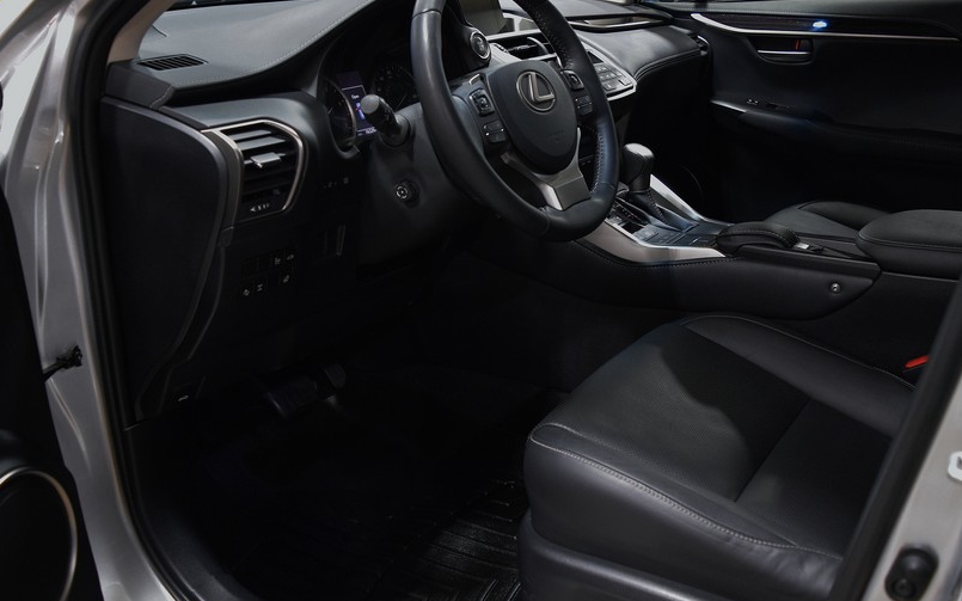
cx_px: 451
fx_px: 918
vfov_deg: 36.3
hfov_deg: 55.3
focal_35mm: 35
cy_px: 293
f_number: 3.5
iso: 3600
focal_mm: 18
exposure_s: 1/60
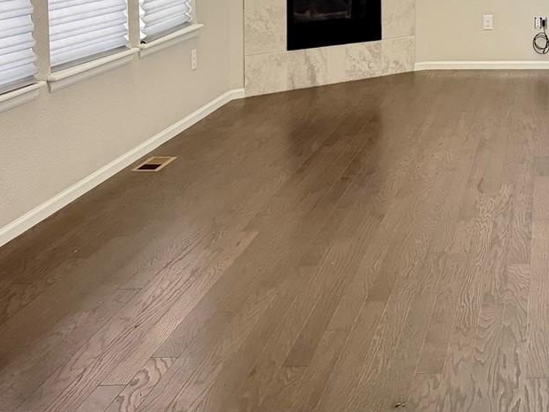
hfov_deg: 28.1
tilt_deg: -3.8
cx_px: 622
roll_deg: -0.8
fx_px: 984
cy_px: -23
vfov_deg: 22.5
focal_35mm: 62
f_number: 1.78
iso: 500
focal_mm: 6.76
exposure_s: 1/60
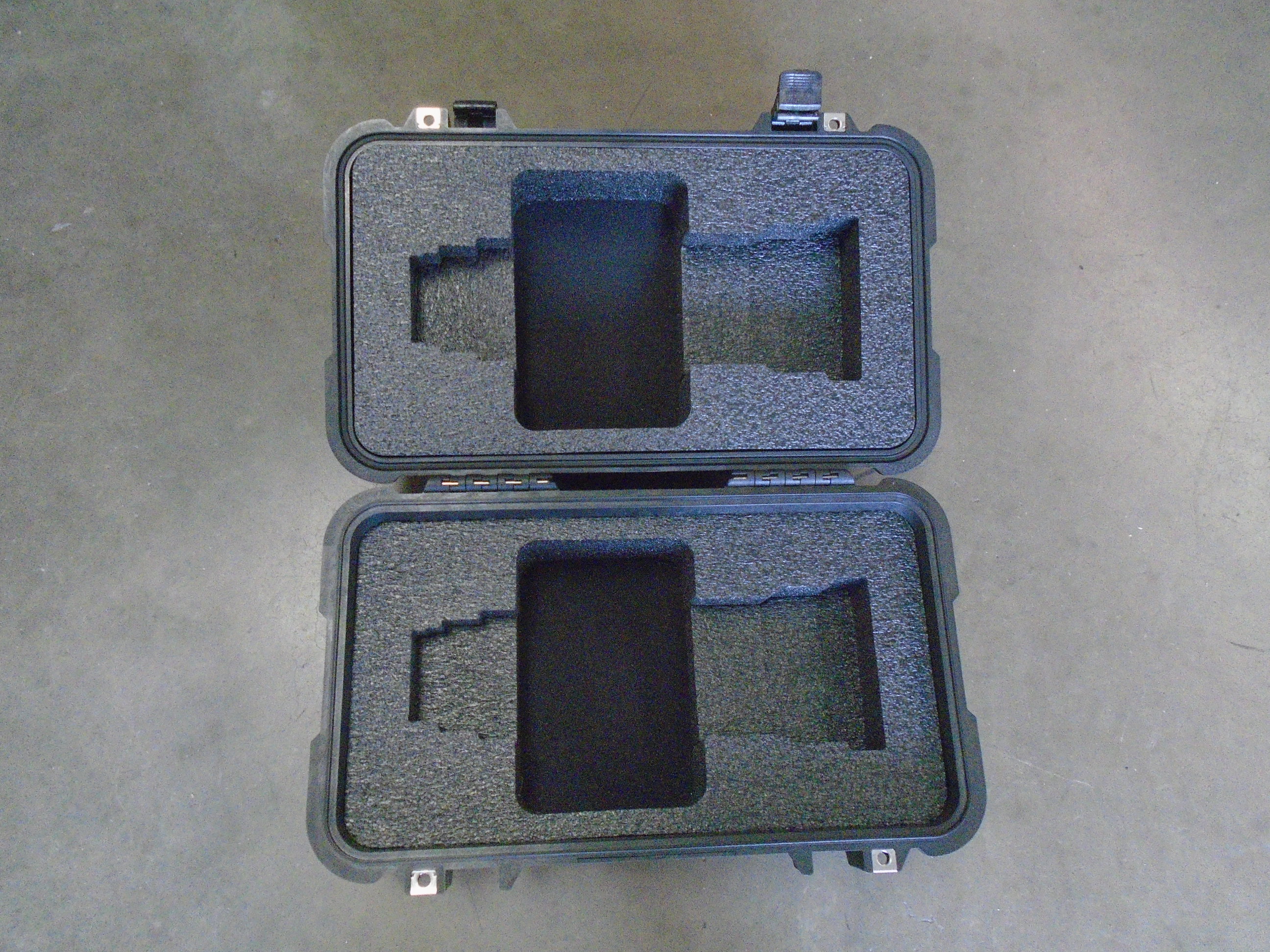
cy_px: 476
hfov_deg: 67.3
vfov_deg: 53.1
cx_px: 635
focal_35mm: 26
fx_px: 954
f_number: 3.2
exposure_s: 1/100
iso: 800
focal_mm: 4.6
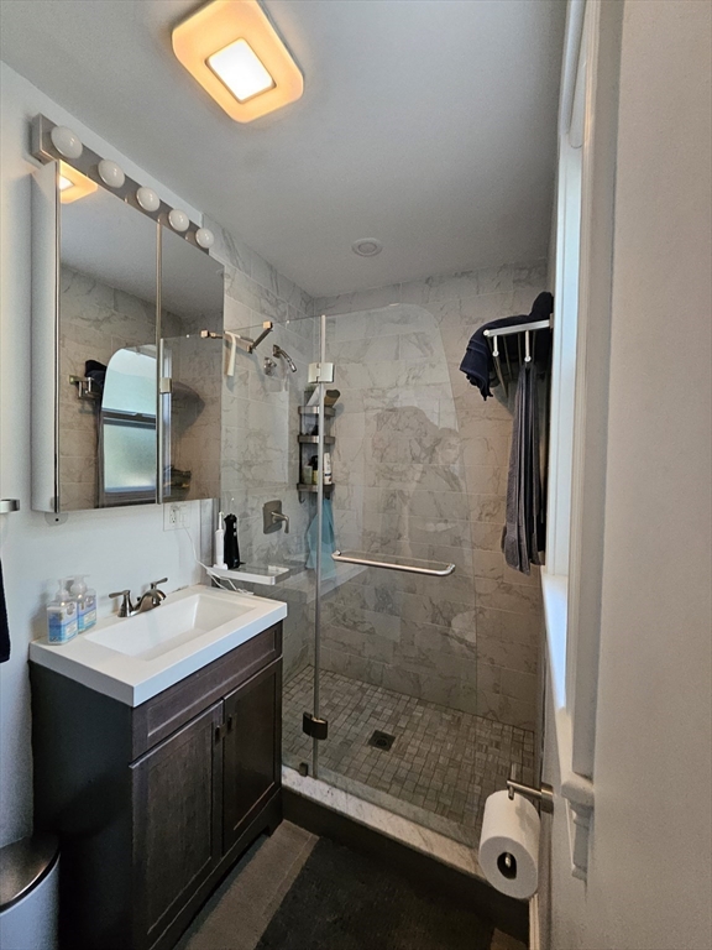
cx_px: 356
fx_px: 357
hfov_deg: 89.9
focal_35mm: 13
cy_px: 475
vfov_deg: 106.2
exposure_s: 1/60
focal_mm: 1.7
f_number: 2.2
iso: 320
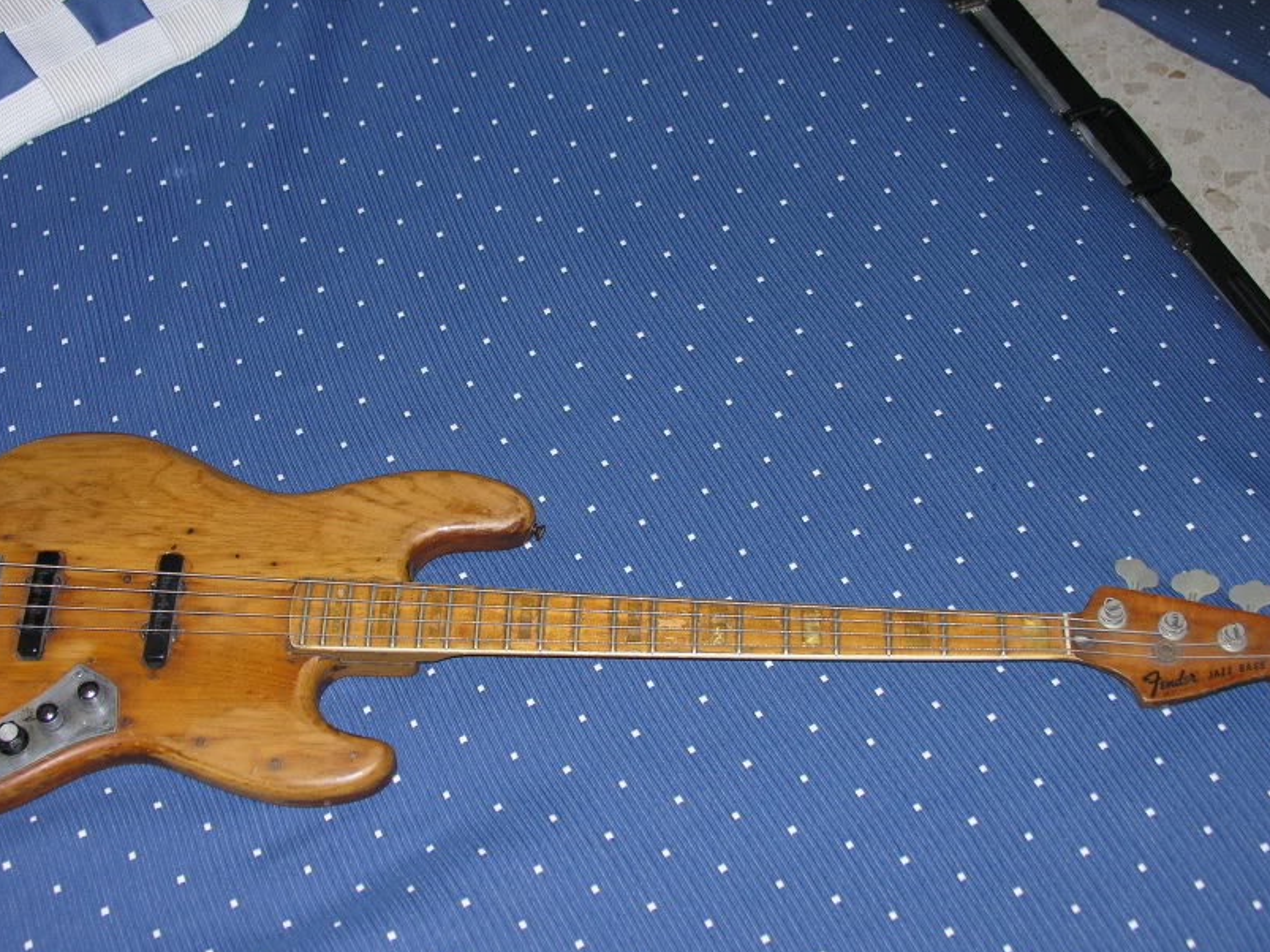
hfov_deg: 37.5
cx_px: 603
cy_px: 459
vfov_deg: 28.6
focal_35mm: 51
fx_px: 1871
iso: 50
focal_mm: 10.2
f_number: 2.9
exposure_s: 1/60.1
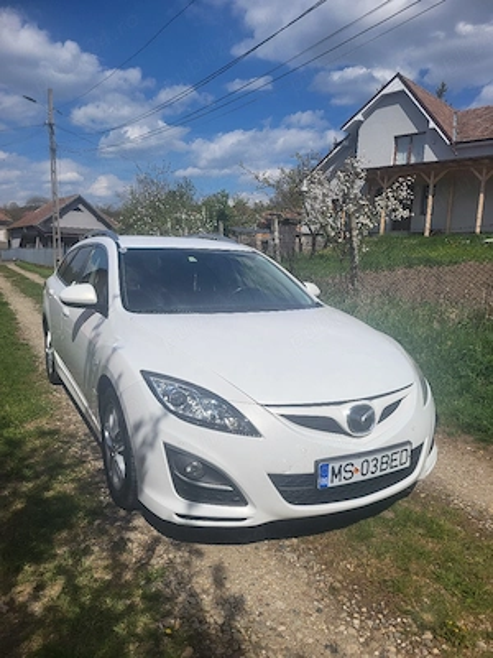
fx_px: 494
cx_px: 246
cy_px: 329
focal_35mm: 26
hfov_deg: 53.1
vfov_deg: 67.3
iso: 40
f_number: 1.8
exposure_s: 1/10000
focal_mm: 5.4
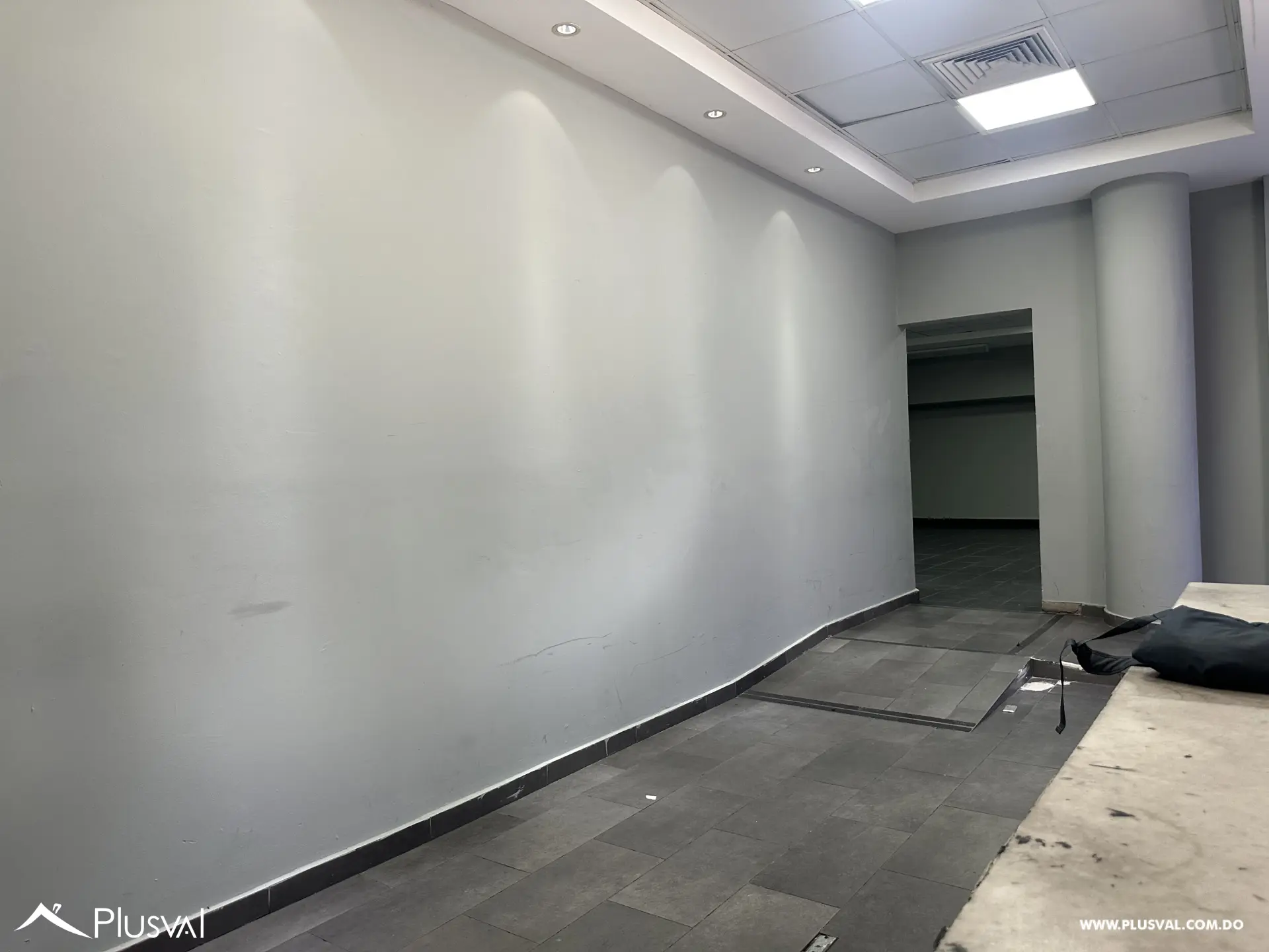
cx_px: 634
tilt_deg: +0.3
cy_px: 476
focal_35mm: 24
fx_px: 880
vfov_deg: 56.8
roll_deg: +2.3
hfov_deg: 71.6
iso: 160
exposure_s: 1/120
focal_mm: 6.86
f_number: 1.78
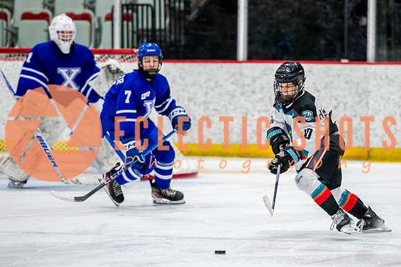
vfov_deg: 4.8
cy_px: 152
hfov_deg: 7.2
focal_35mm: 285
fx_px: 3173
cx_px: 262
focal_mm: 200
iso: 1600
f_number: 3.2
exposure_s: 1/800
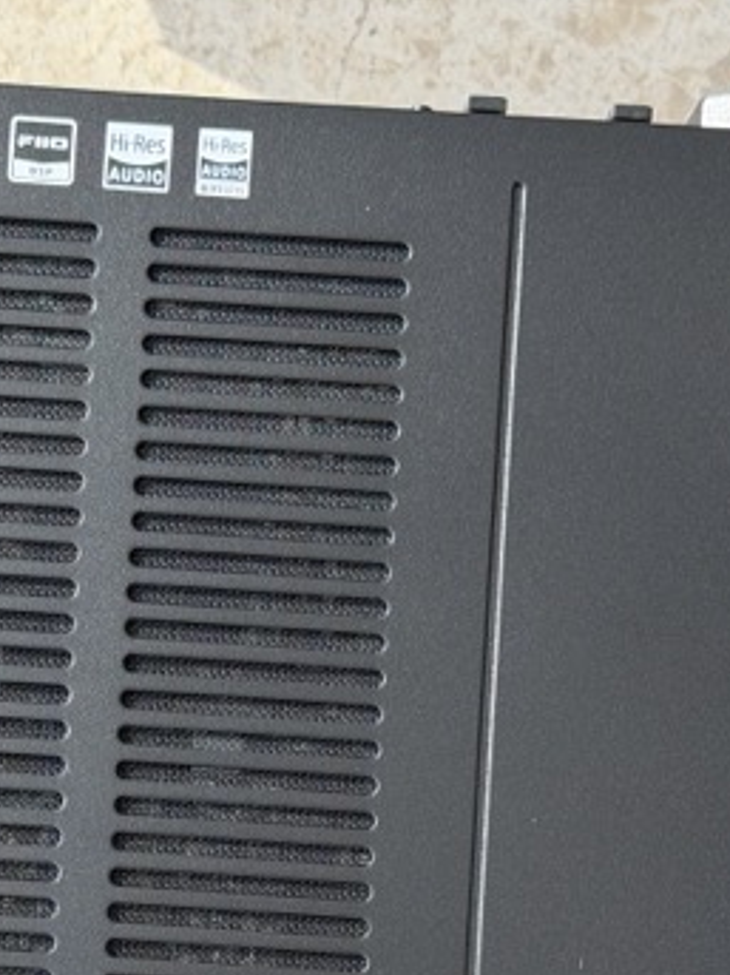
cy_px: 1060
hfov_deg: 13.1
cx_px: 80
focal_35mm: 112
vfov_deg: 17.0
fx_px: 3151
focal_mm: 6.76
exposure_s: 1/418
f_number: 1.78
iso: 64
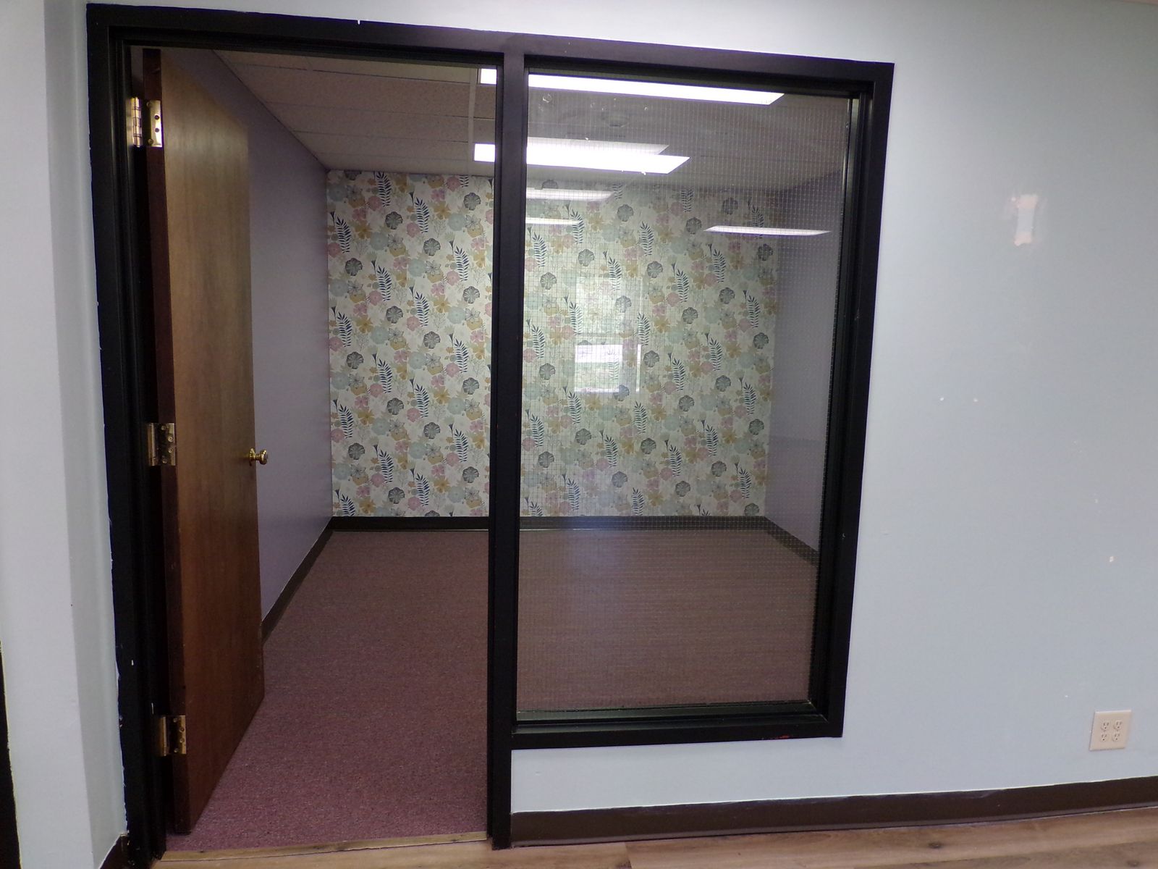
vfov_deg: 53.1
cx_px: 579
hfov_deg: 67.3
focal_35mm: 26
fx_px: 870
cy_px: 434
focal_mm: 4.7
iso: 200
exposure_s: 1/50
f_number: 3.2
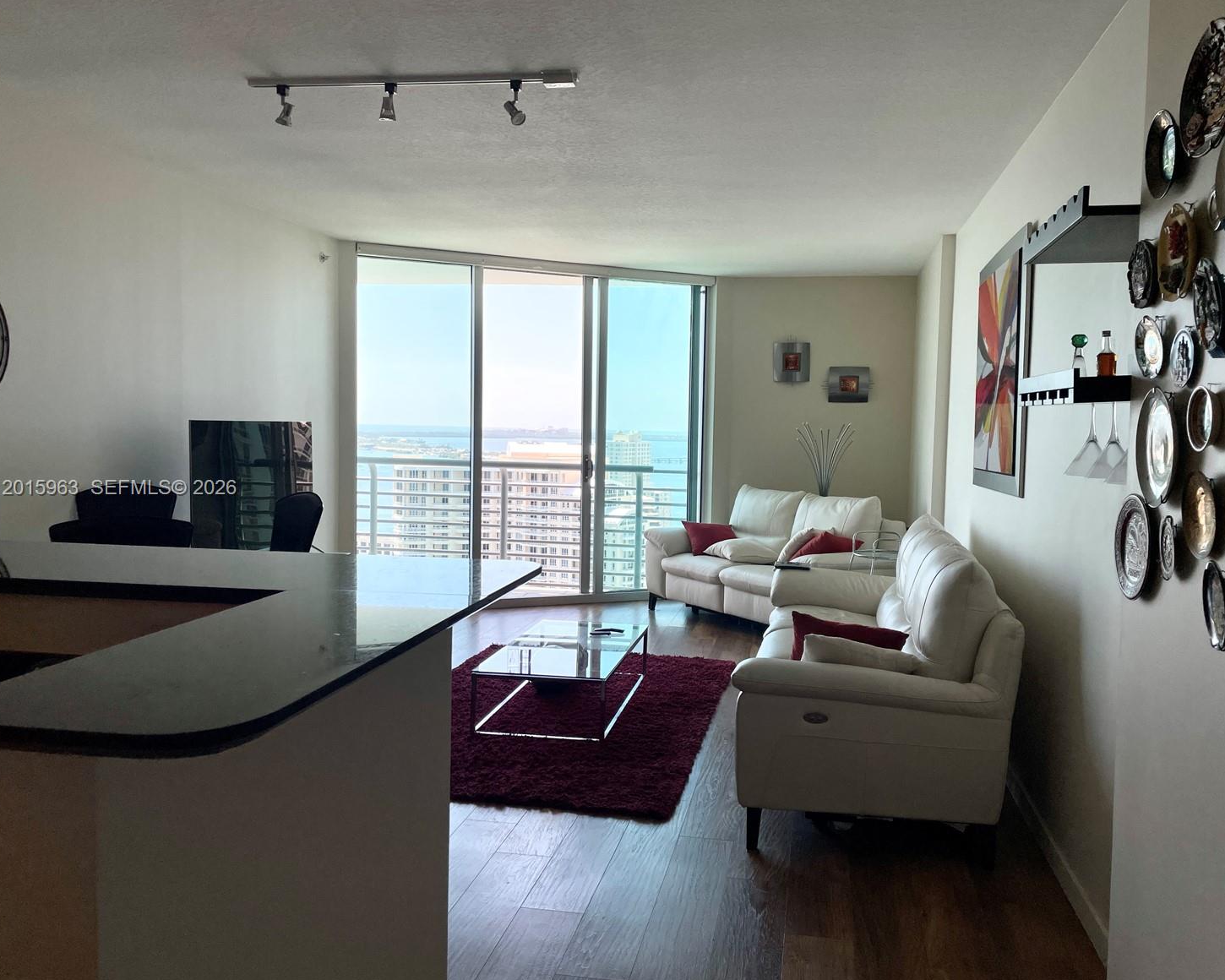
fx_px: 1015
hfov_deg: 62.2
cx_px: 650
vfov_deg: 51.5
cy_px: 489
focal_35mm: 28
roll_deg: -0.5
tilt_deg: -3.7
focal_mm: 4.2
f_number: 1.6
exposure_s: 1/1125
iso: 32
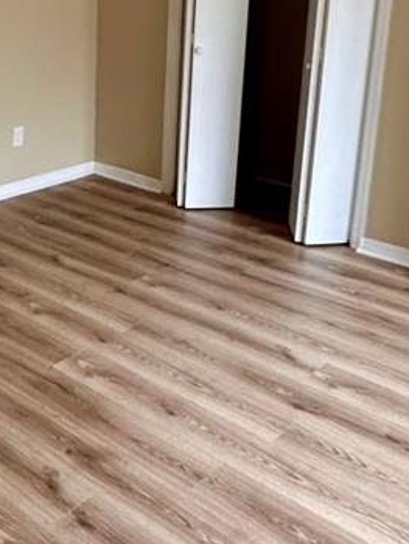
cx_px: 45
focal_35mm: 48
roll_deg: -2.5
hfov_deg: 29.1
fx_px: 755
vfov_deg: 38.8
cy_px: 148
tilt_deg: -14.9
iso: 320
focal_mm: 2.22
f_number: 2.2
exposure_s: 1/60
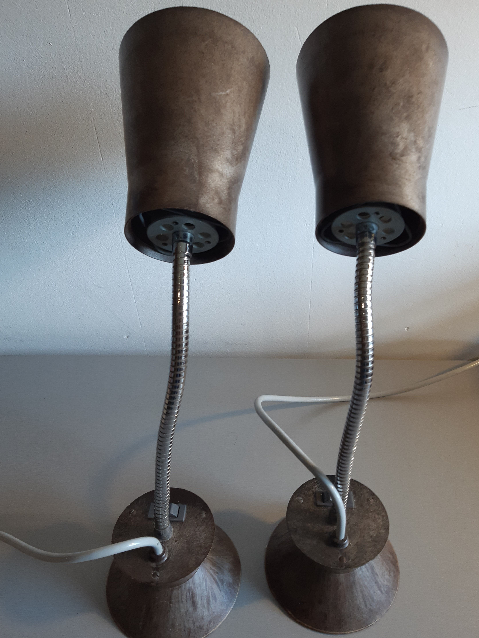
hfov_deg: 51.4
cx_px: 246
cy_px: 324
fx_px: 498
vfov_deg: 65.3
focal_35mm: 27
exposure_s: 1/50
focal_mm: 3.92
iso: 50
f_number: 1.7
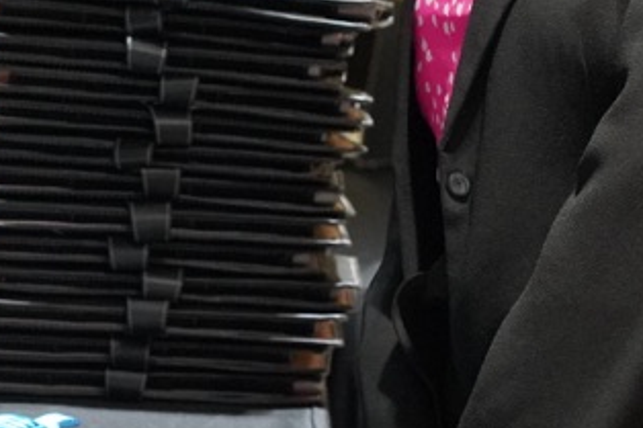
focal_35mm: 325
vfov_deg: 4.2
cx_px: 88
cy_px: -51
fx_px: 5802
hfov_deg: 6.3
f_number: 4
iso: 10000
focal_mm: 85
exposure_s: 1/160
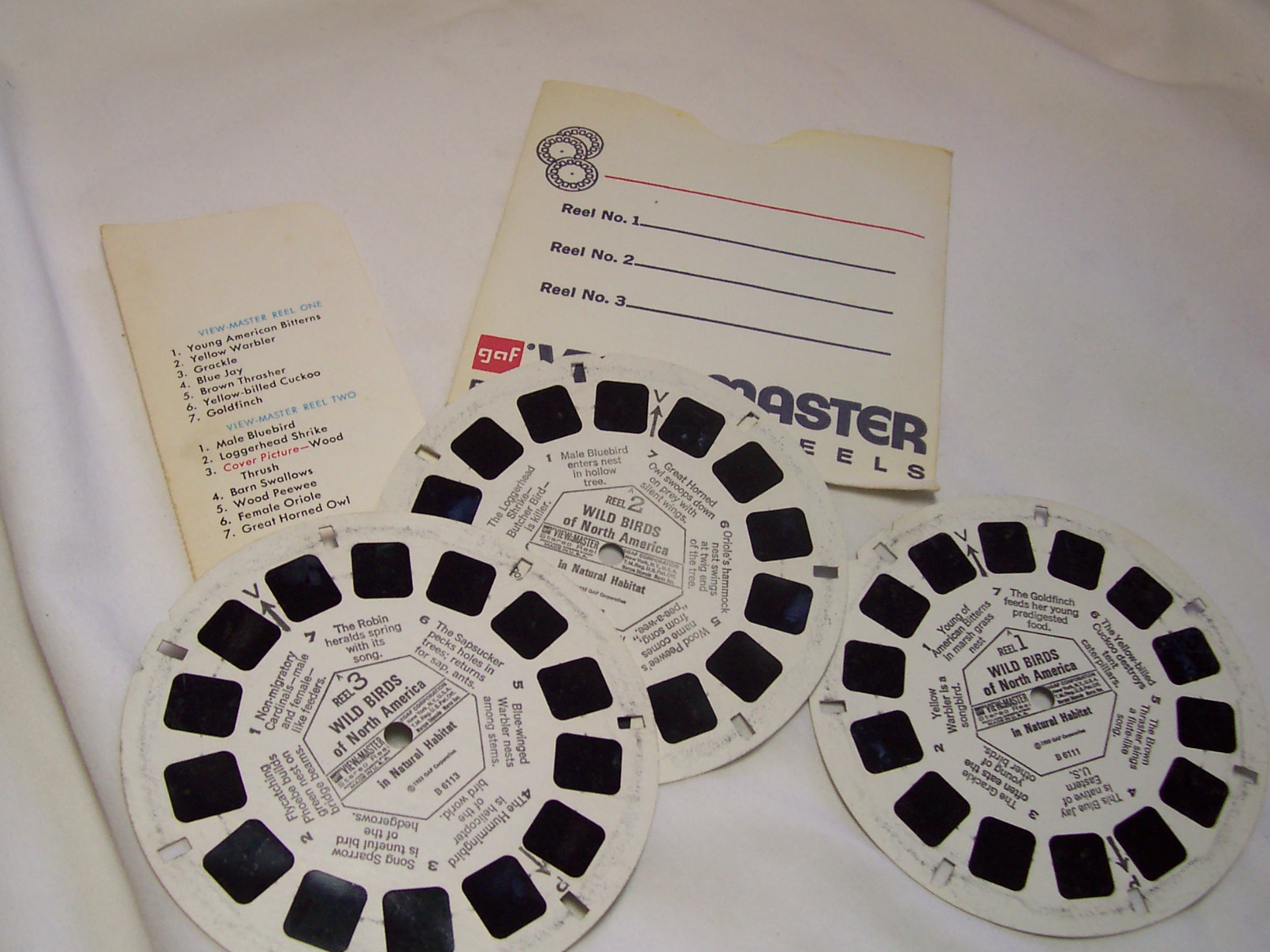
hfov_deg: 49.0
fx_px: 1394
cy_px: 485
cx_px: 628
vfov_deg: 37.7
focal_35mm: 38
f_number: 2.8
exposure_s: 1/60
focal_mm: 5.6
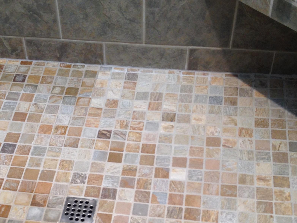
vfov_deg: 21.5
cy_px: 197
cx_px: 106
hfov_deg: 28.8
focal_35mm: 67
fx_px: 575
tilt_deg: -50.1
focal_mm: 4.28
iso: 64
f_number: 2.4
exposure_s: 1/20
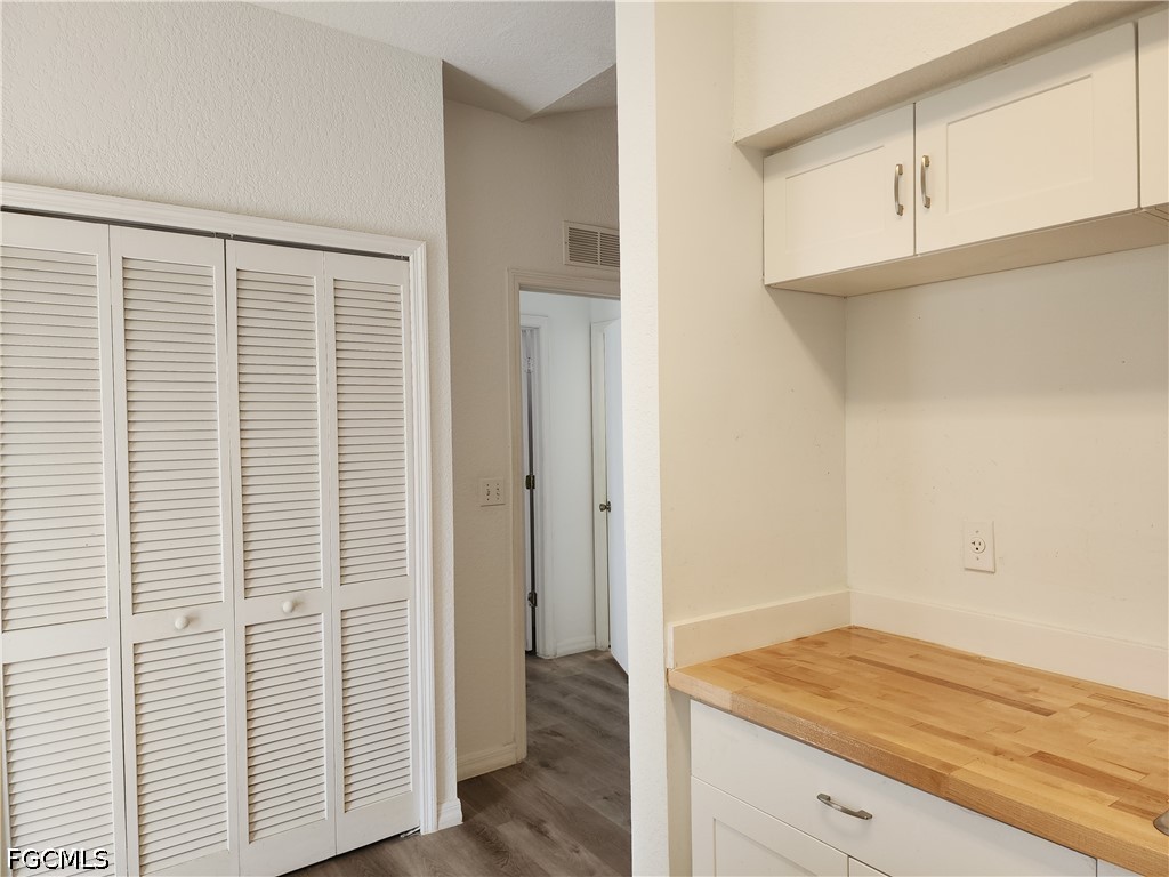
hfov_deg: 73.9
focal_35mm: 23
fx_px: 777
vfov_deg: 58.9
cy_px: 438
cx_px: 584
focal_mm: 6.4
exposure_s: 1/120
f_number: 1.8
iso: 125
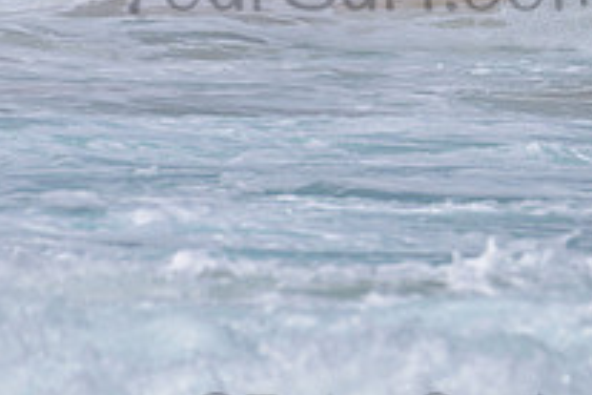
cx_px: 600
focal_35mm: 1716
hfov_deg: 1.2
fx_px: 28216
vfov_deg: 0.8
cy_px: -33
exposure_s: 1/2000
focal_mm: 500
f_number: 5.6
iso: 80
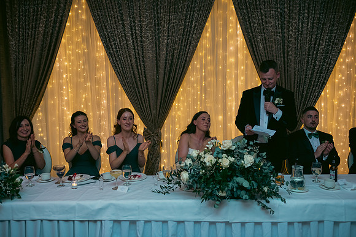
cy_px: 118
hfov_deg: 54.4
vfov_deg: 37.9
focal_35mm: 35
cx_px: 178
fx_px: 346
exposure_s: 1/160
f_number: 3.5
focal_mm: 35
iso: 800
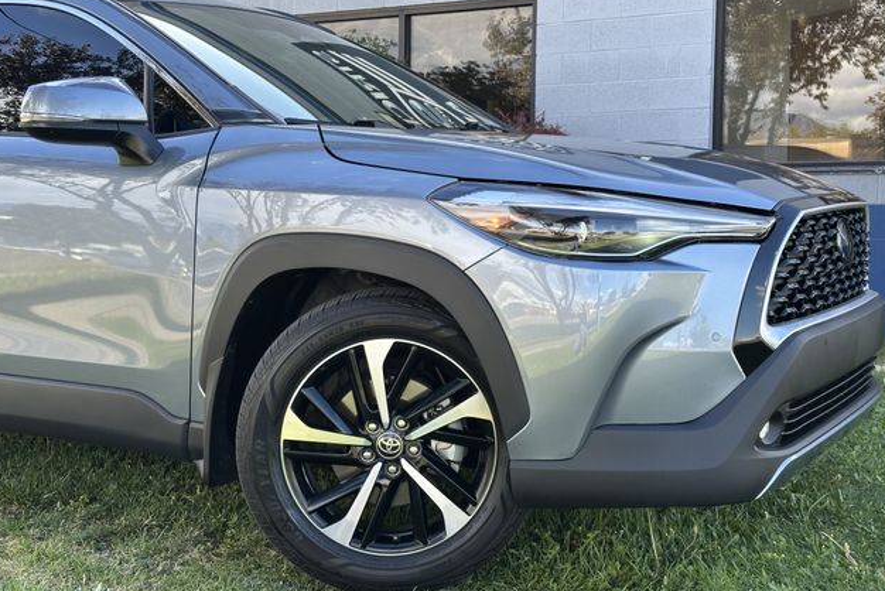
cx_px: 444
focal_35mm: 51
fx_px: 1254
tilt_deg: -1.2
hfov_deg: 38.9
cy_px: 277
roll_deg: -0.6
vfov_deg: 26.5
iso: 64
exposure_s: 1/301
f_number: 1.78
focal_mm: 6.86
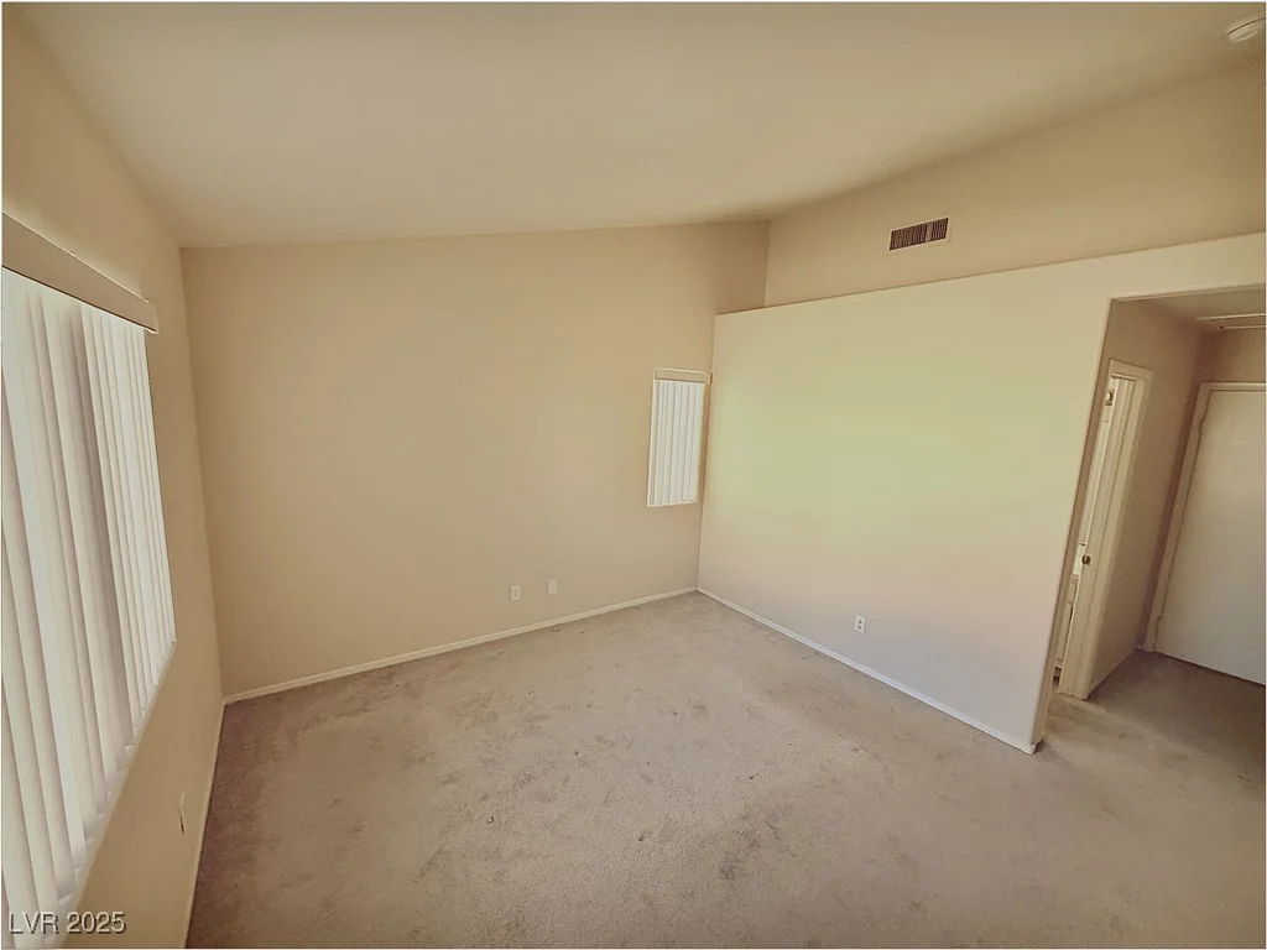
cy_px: 475
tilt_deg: -9.0
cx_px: 634
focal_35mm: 14
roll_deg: -2.2
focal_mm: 2.22
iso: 320
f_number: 2.2
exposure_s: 1/85
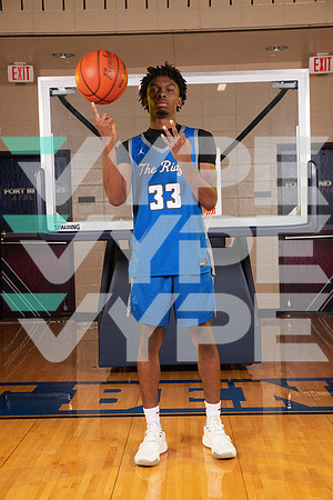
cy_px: 250
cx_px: 166
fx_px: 721
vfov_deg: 38.2
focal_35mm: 52
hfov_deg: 26.0
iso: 320
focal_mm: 52
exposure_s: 1/320
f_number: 7.1
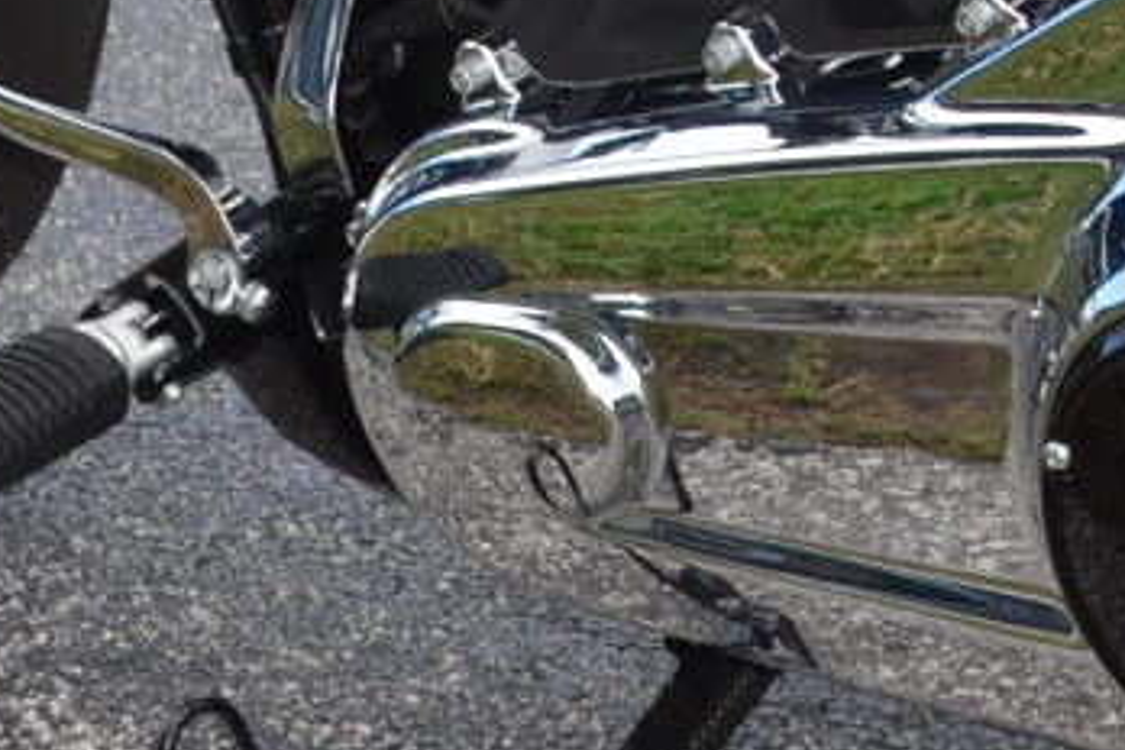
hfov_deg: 9.6
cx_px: 1839
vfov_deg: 6.5
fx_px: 6468
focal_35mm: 207
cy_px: -509
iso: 100
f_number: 7.1
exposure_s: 1/200
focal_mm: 24
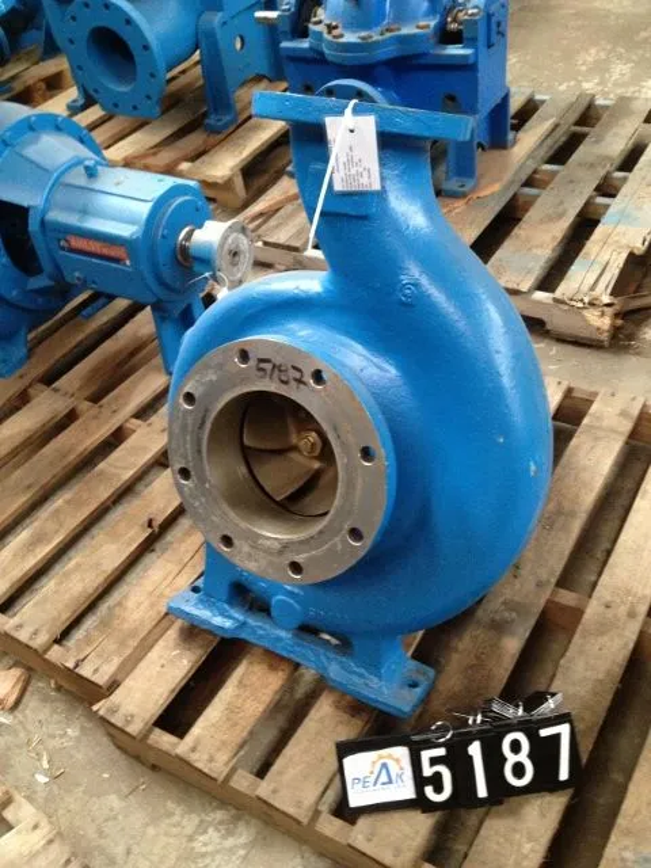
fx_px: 878
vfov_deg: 52.6
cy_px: 434
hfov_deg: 40.7
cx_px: 326
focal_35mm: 35
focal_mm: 4.28
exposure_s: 1/20
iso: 400
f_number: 2.4
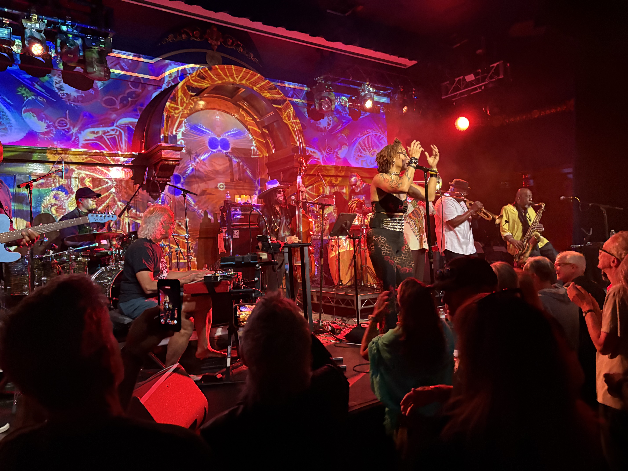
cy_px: 236
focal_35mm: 26
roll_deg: +3.0
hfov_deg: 67.3
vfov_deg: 53.1
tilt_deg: +1.1
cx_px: 314
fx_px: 472
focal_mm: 5.96
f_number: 1.6
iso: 640
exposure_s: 1/30
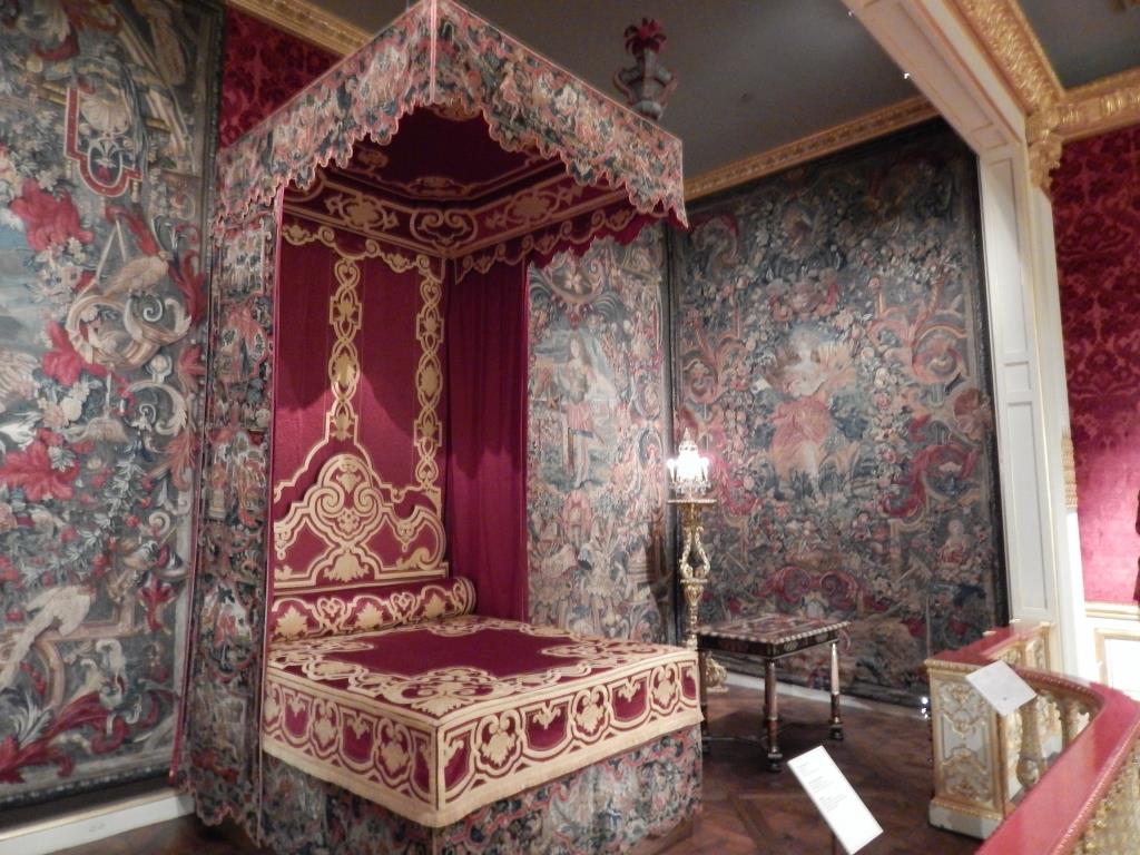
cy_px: 428
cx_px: 570
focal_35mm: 23
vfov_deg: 58.9
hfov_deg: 73.9
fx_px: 757
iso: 800
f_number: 3
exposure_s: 1/2
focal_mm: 4
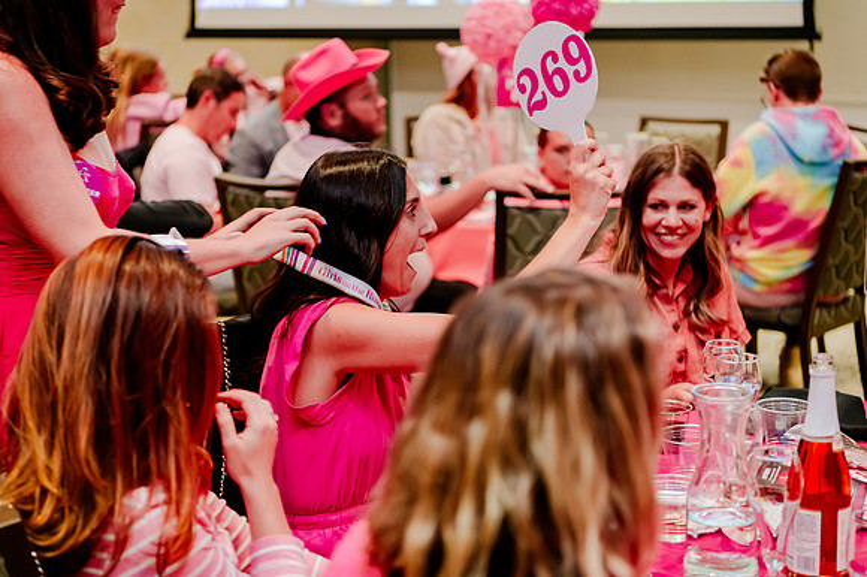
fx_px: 1685
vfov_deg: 19.4
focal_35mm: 70
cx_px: 434
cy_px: 288
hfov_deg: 28.9
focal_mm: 70
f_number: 2.8
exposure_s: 1/125
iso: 3200
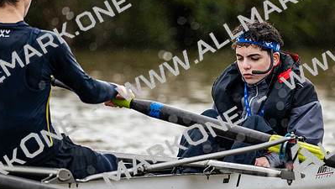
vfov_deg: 2.0
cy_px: 104
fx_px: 5413
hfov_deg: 3.5
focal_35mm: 609
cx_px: 219
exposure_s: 1/1600
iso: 1250
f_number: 4.5
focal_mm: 400
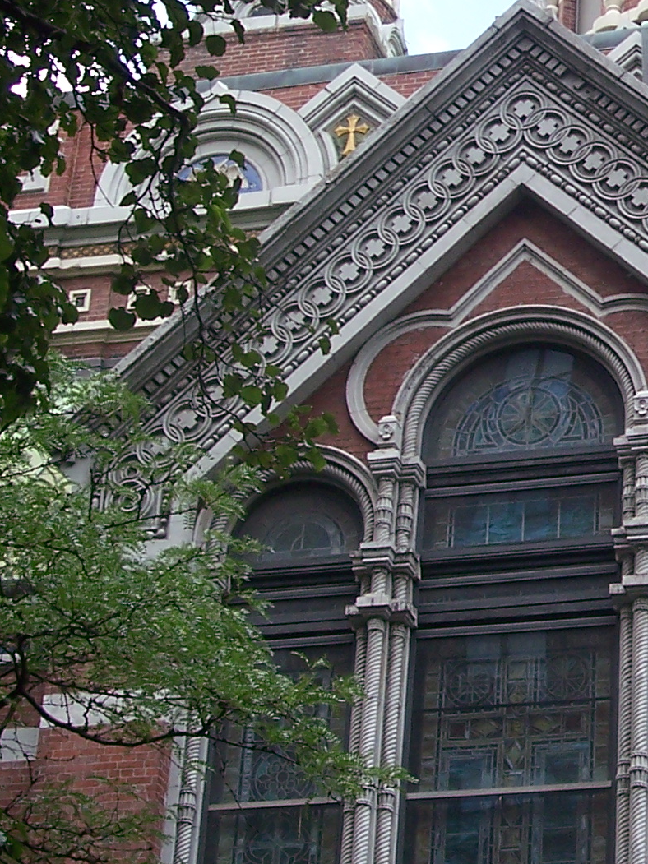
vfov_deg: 18.5
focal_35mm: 106
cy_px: 336
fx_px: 2646
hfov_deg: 13.7
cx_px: 712
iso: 100
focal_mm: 8
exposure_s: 1/350
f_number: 3.4
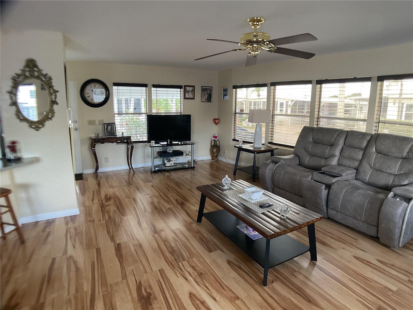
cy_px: 155
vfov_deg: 48.2
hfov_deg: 61.7
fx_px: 346
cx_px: 206
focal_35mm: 29
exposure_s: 1/60
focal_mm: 3
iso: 64
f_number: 1.8
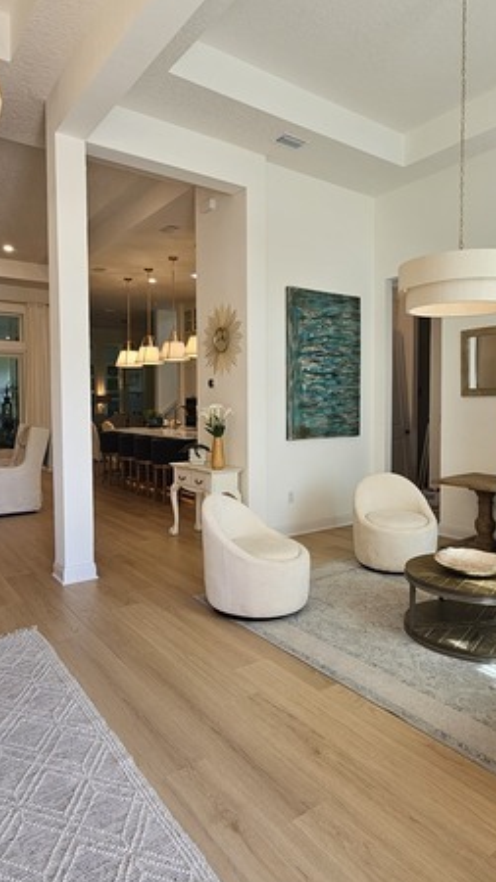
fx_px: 491
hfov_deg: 53.5
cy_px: 421
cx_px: 264
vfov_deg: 83.8
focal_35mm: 21
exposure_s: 1/120
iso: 64
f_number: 2.2
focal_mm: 2.2
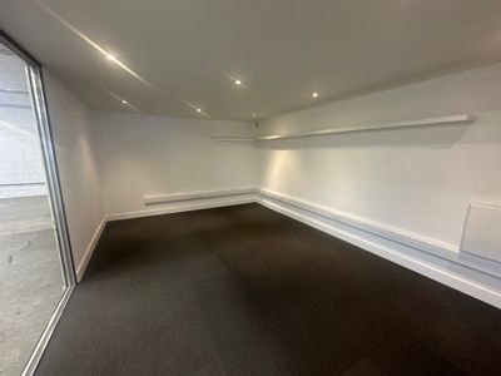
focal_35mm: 14
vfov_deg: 85.7
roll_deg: -0.2
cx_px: 250
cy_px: 188
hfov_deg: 102.1
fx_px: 203
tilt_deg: -10.4
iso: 320
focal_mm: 2.22
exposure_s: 1/50
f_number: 2.2
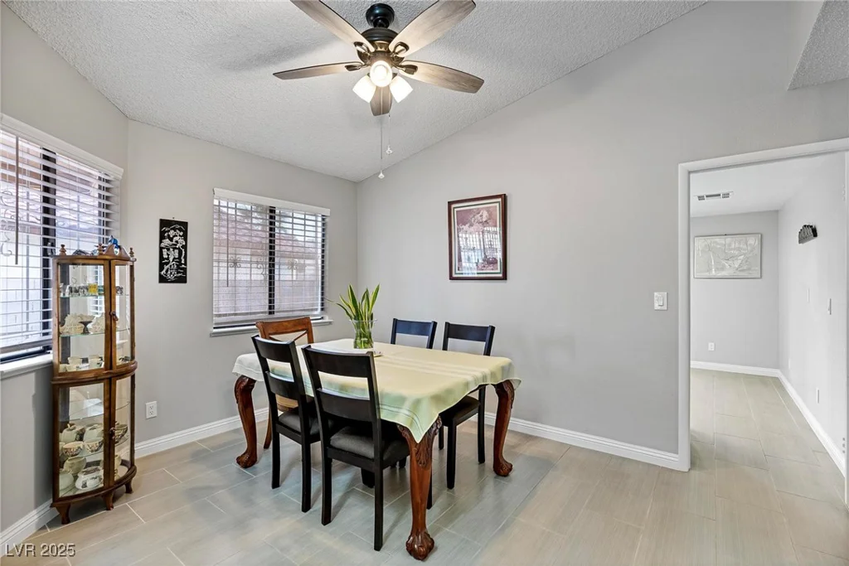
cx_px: 424
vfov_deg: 73.8
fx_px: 377
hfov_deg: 96.7
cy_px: 283
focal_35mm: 16
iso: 320
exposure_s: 1/3
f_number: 6.3
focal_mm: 16
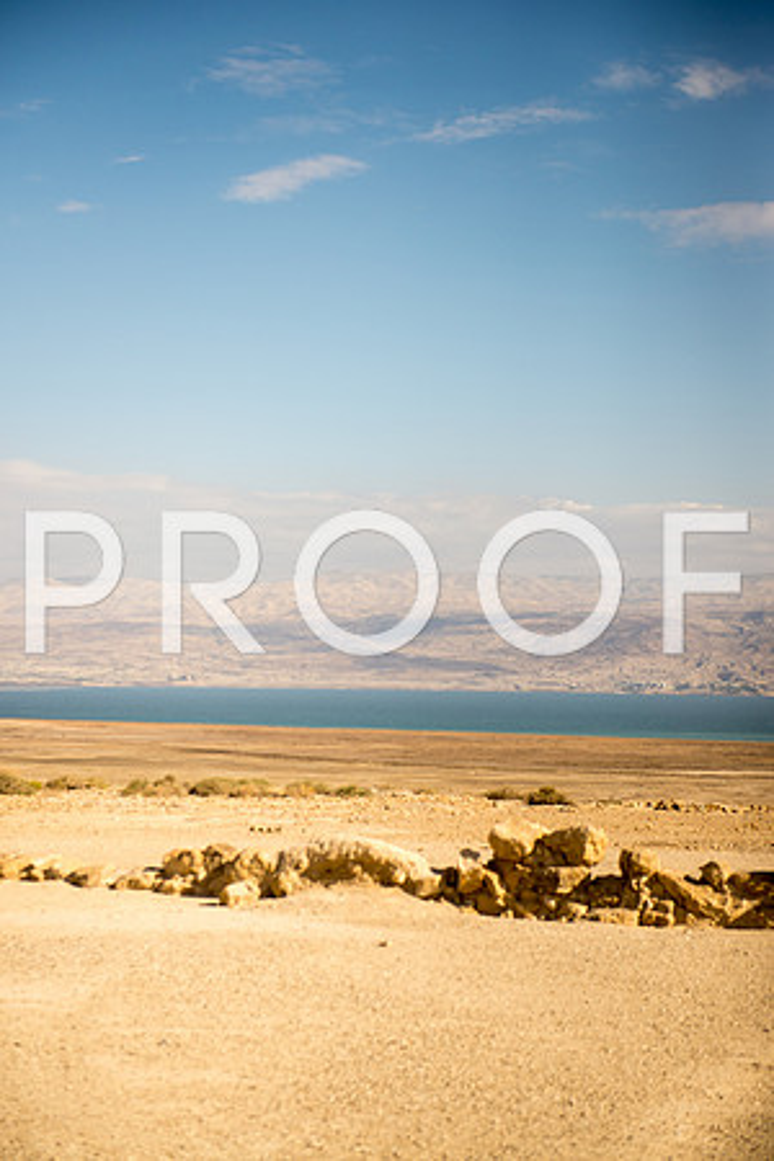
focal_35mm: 70
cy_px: 580
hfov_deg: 19.5
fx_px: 2257
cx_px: 387
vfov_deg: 28.8
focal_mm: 70
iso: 200
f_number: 2.8
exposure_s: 1/4000
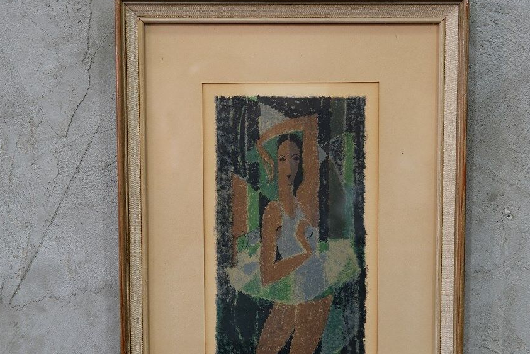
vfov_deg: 18.2
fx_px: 1090
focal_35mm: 74
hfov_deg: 27.3
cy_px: 302
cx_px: 264
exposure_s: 1/50
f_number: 4
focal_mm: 32.5
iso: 800
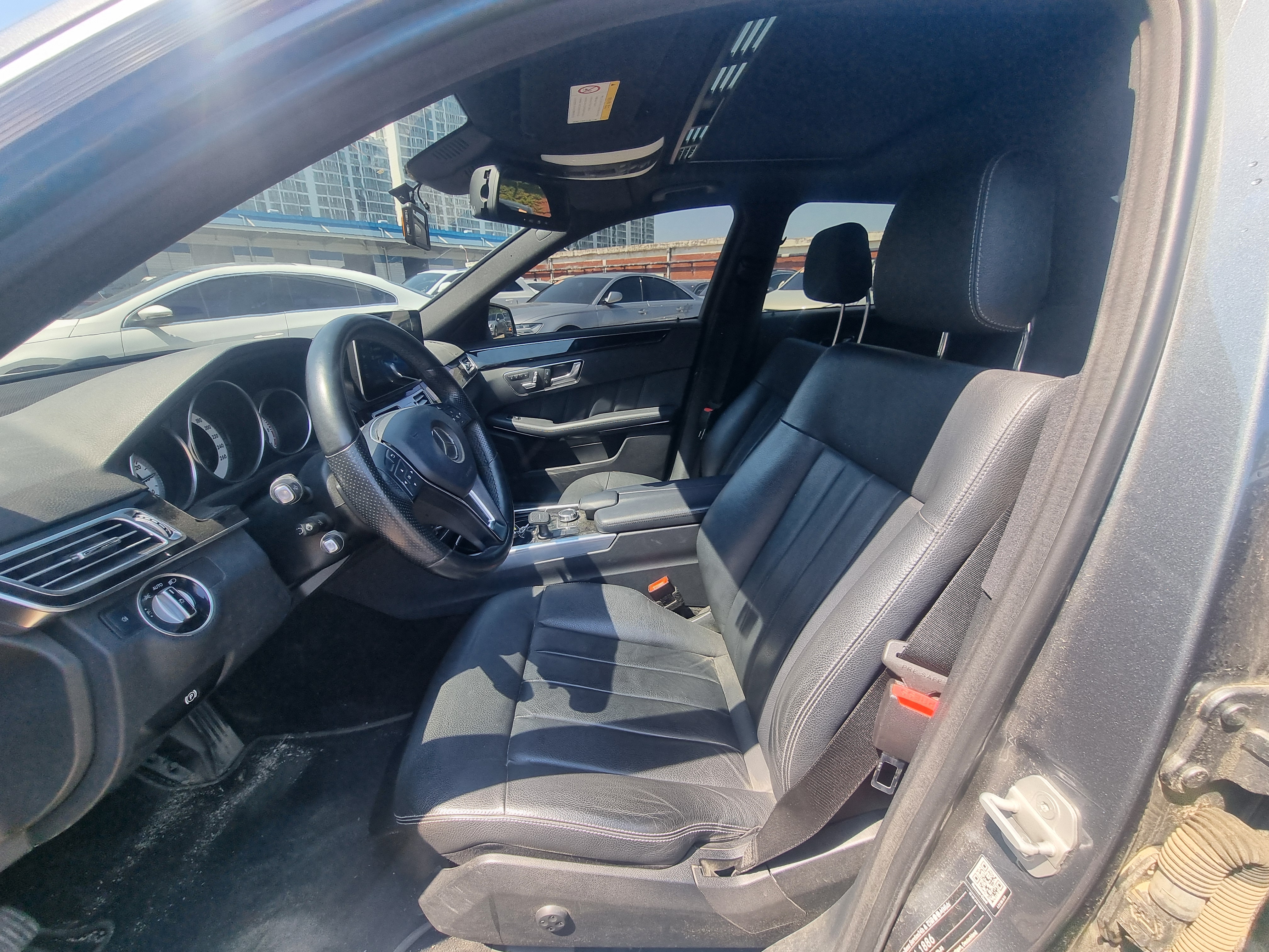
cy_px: 476
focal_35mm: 13
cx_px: 634
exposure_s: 1/260
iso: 50
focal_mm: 2.2
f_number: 2.2
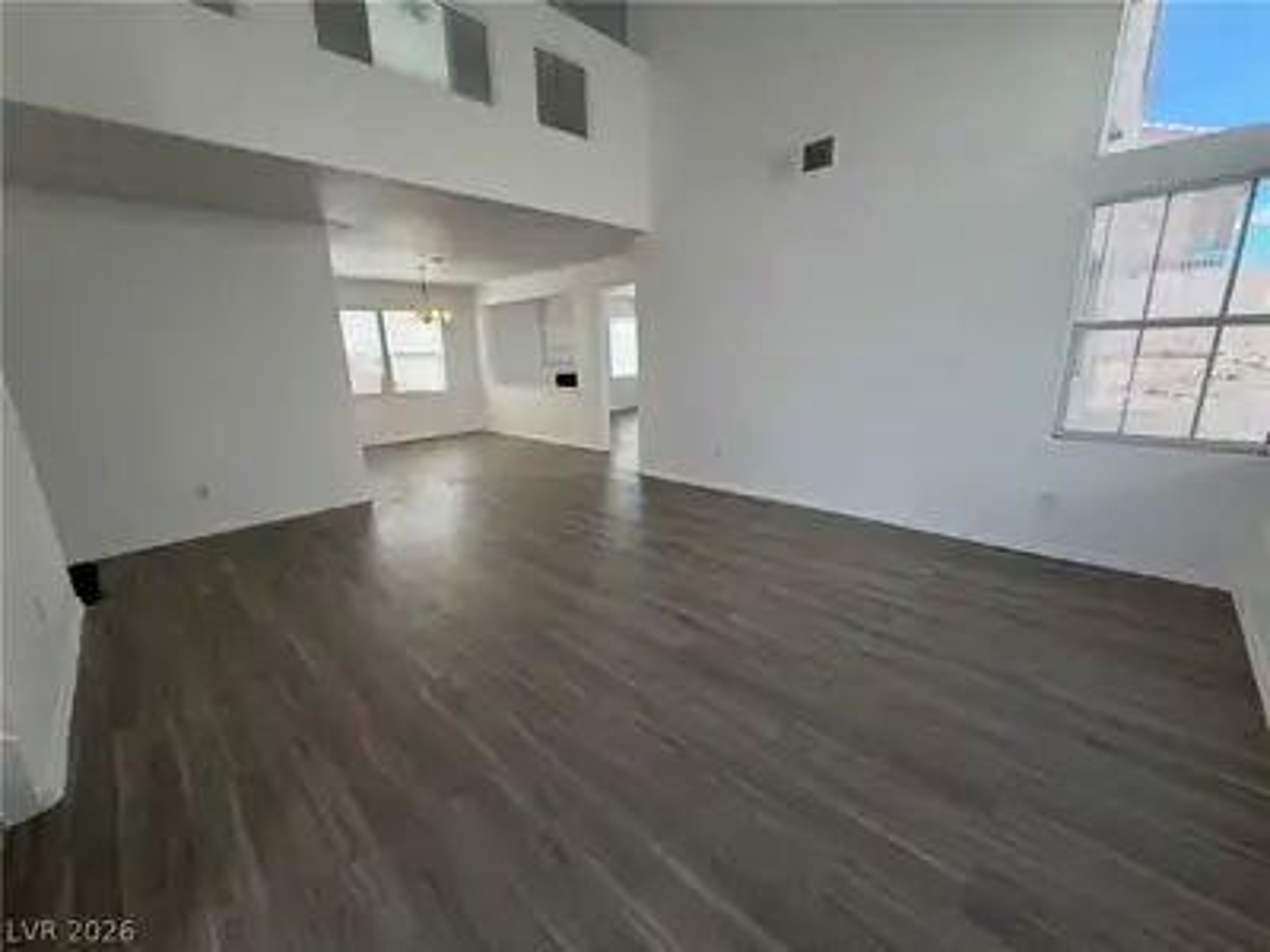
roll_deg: +2.4
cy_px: 476
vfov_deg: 85.7
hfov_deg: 102.1
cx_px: 635
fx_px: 514
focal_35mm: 14
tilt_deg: -12.7
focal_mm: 2.22
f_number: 2.2
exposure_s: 1/120
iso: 80
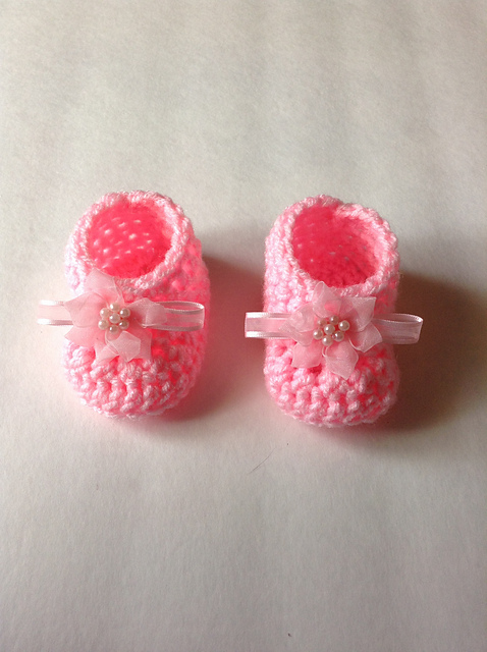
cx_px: 244
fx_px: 621
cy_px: 326
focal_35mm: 33
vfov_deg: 55.4
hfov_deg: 42.8
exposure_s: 1/24
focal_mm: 3.3
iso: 40
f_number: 2.4
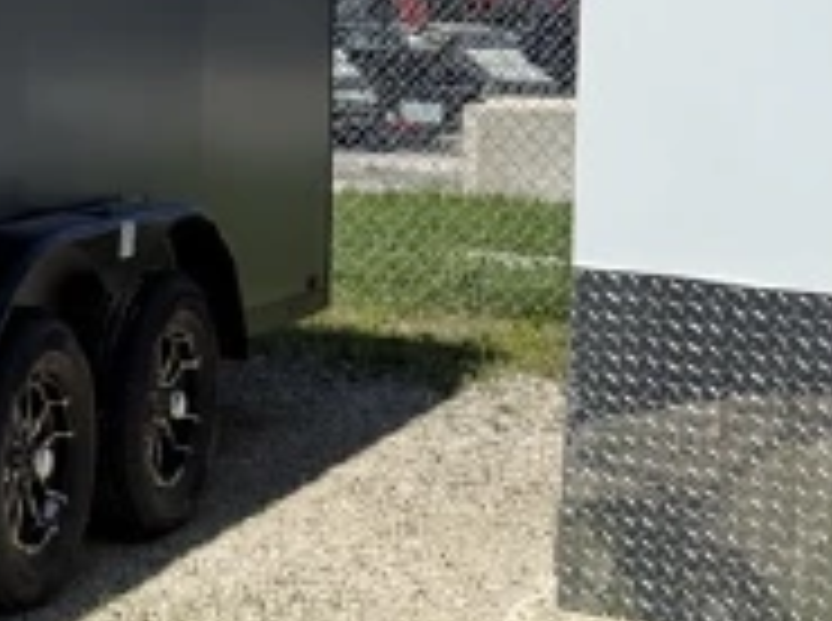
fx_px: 2495
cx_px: -720
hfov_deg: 15.8
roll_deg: -1.2
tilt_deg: -1.3
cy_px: -40
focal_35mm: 104
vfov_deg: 13.9
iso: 80
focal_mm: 6.76
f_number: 1.78
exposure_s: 1/4167
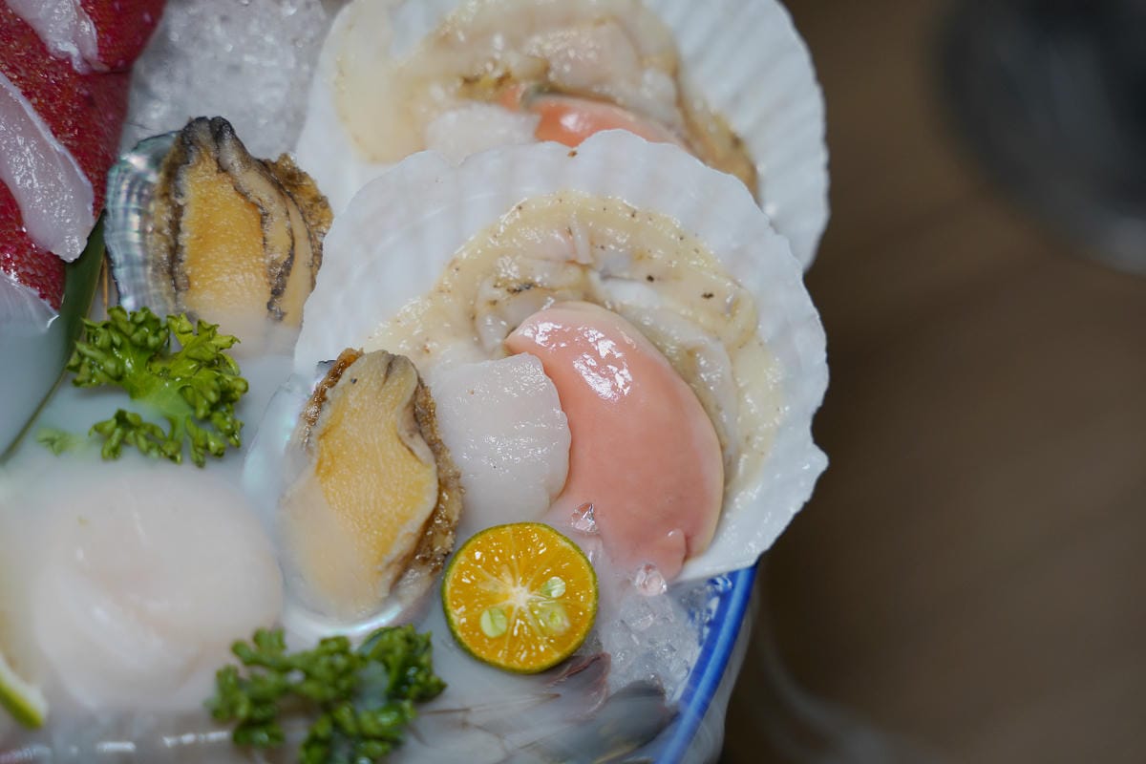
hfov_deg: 27.0
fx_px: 2387
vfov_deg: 18.2
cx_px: 573
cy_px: 382
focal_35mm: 75
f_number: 4
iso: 200
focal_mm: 75
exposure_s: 1/80
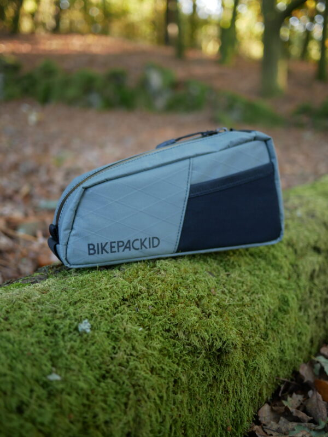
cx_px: 164
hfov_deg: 36.0
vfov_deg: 46.8
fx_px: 505
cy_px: 218
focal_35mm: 40
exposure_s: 1/160
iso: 400
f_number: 1.7
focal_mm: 20
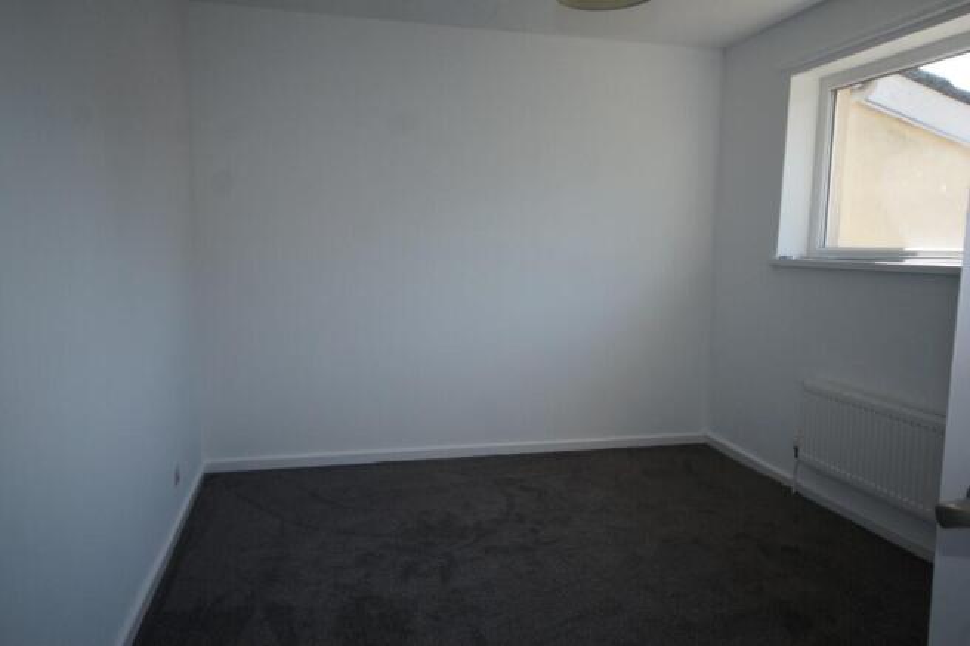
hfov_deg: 70.5
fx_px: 687
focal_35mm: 26
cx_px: 485
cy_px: 323
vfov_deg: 50.4
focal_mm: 17
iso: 320
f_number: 5.6
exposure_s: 1/160
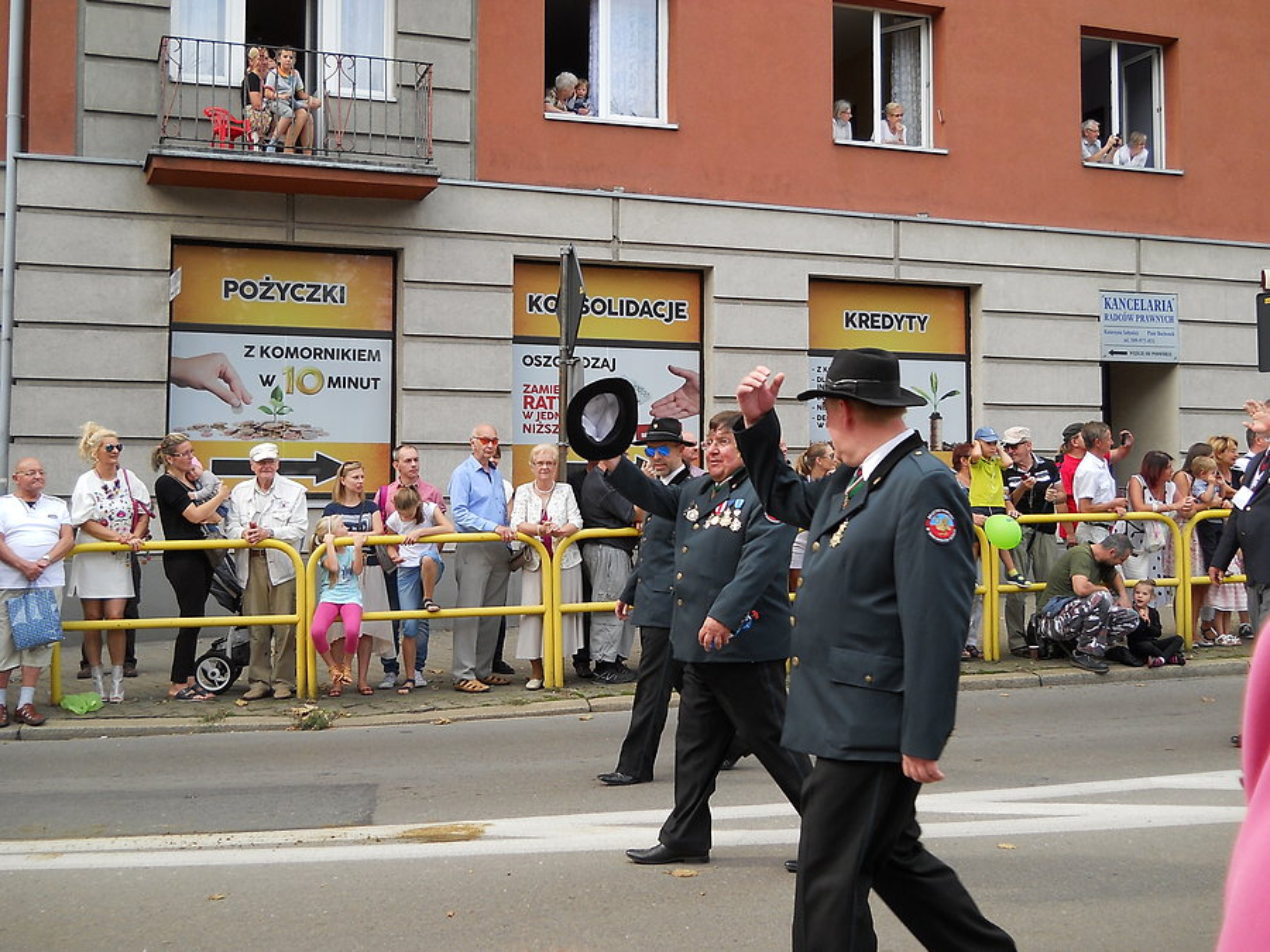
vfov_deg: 35.1
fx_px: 1504
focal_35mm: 41
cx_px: 635
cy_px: 476
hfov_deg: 45.8
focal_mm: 6.72
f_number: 3.1
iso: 80
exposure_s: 1/200
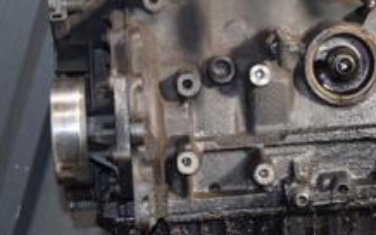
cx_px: 257
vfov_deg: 12.3
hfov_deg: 19.7
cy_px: 12
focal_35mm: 105
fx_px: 1080
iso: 800
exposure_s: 1/60
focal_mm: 25
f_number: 5
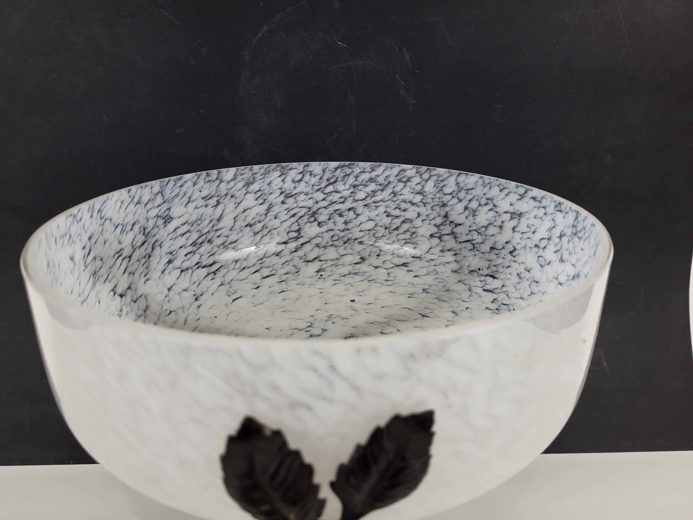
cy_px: 260
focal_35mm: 26
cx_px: 346
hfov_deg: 67.3
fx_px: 521
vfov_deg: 53.1
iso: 250
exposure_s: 1/50
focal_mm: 5.4
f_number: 1.8
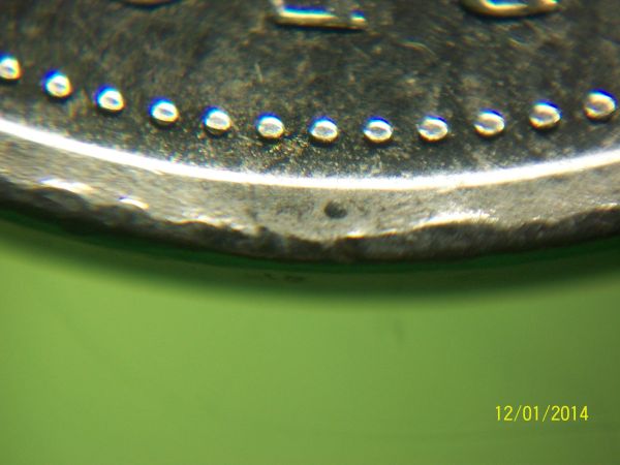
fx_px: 1719
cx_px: 310
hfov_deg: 20.4
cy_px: 232
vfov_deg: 15.4
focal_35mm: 96
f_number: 5.2
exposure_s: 1/125
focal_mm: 17.1
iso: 134
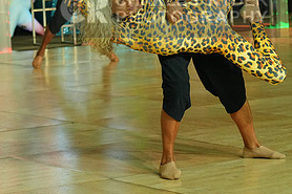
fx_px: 1321
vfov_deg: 8.4
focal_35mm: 163
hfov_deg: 12.6
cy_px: 10
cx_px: 166
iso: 2500
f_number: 4
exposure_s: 1/400
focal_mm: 78
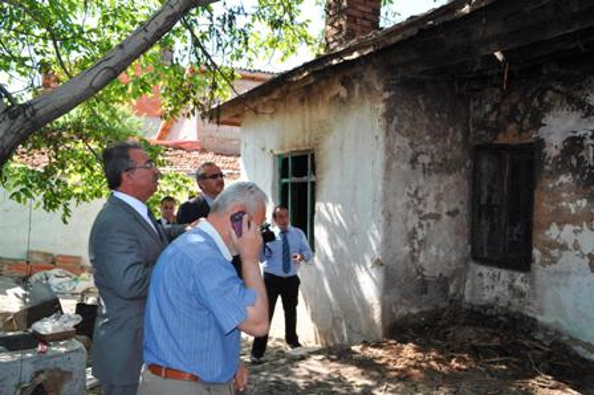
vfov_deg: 47.9
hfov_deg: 67.4
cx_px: 297
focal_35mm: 27
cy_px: 198
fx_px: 445
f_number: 6.3
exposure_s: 1/200
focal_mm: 18
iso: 200
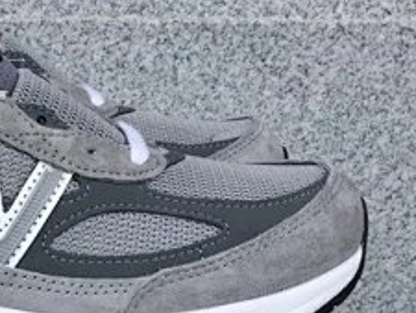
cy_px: 357
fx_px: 1058
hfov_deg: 21.3
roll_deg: -0.2
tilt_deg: -21.8
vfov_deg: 16.2
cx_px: -22
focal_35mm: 88
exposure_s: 1/388
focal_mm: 3.3
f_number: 2.4
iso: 25
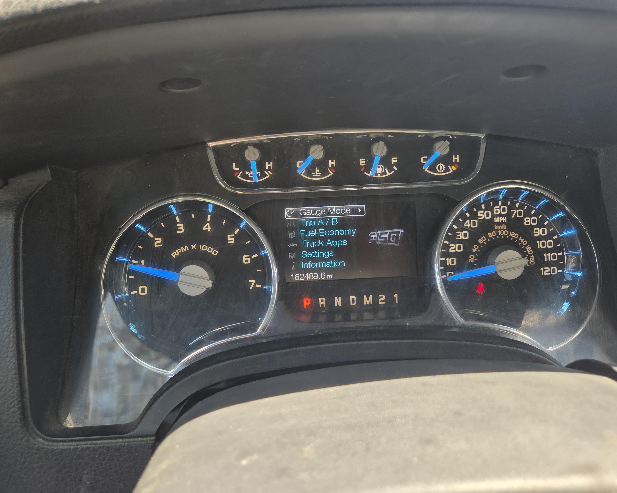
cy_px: 247
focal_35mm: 24
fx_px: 438
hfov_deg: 70.3
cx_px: 321
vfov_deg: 58.8
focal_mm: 5.4
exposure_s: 1/180
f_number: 1.8
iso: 64
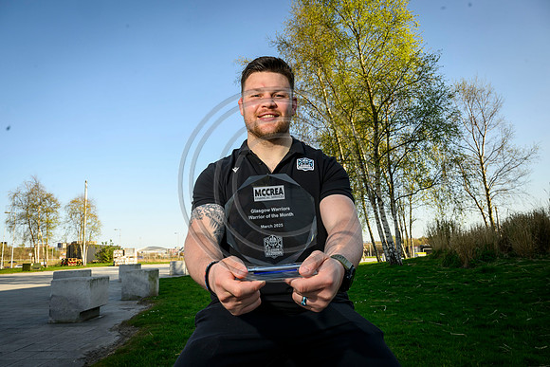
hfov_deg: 73.7
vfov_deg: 53.2
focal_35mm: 24
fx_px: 367
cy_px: 184
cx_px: 275
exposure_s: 1/250
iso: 320
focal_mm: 24
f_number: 10
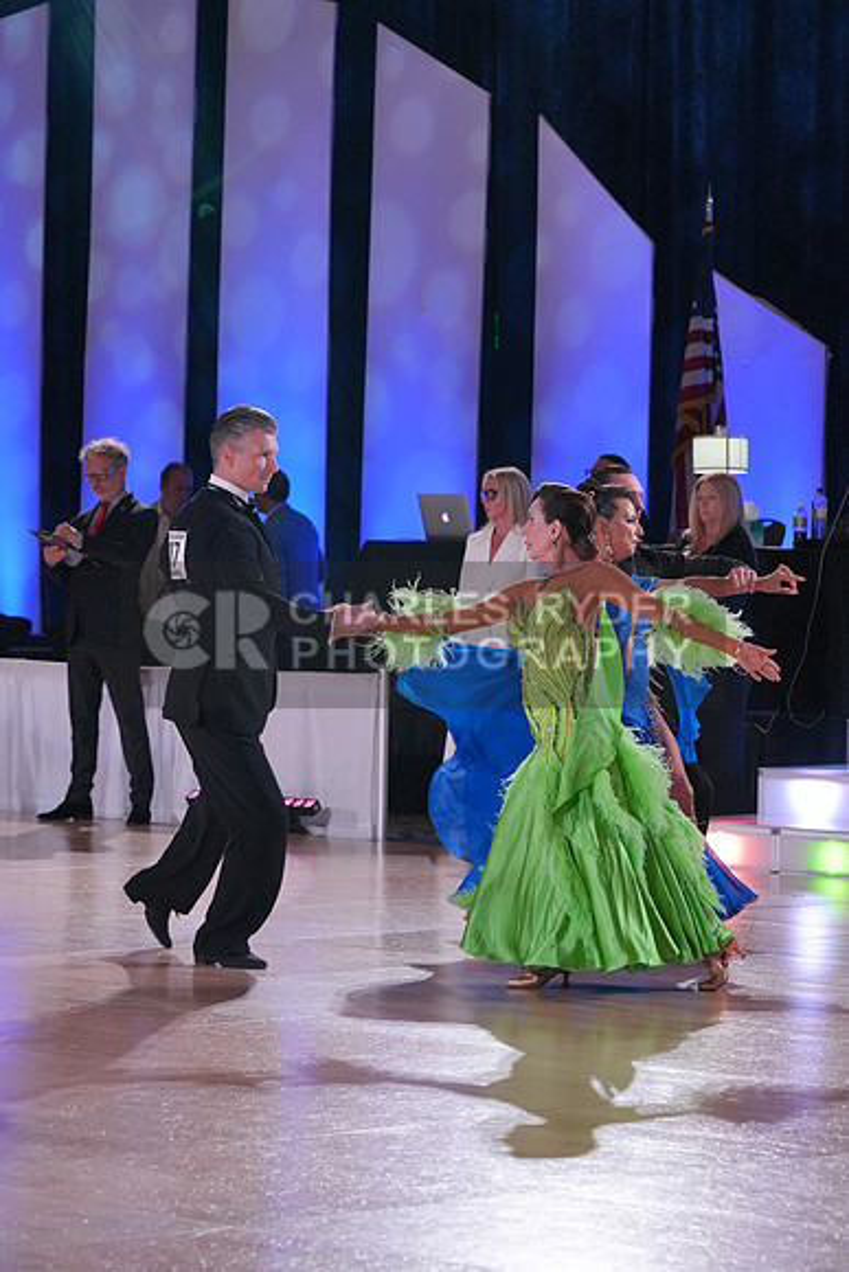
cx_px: 424
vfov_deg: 14.9
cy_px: 636
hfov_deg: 9.9
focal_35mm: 138
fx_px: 4878
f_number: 7.1
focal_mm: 138
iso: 5000
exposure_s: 1/400
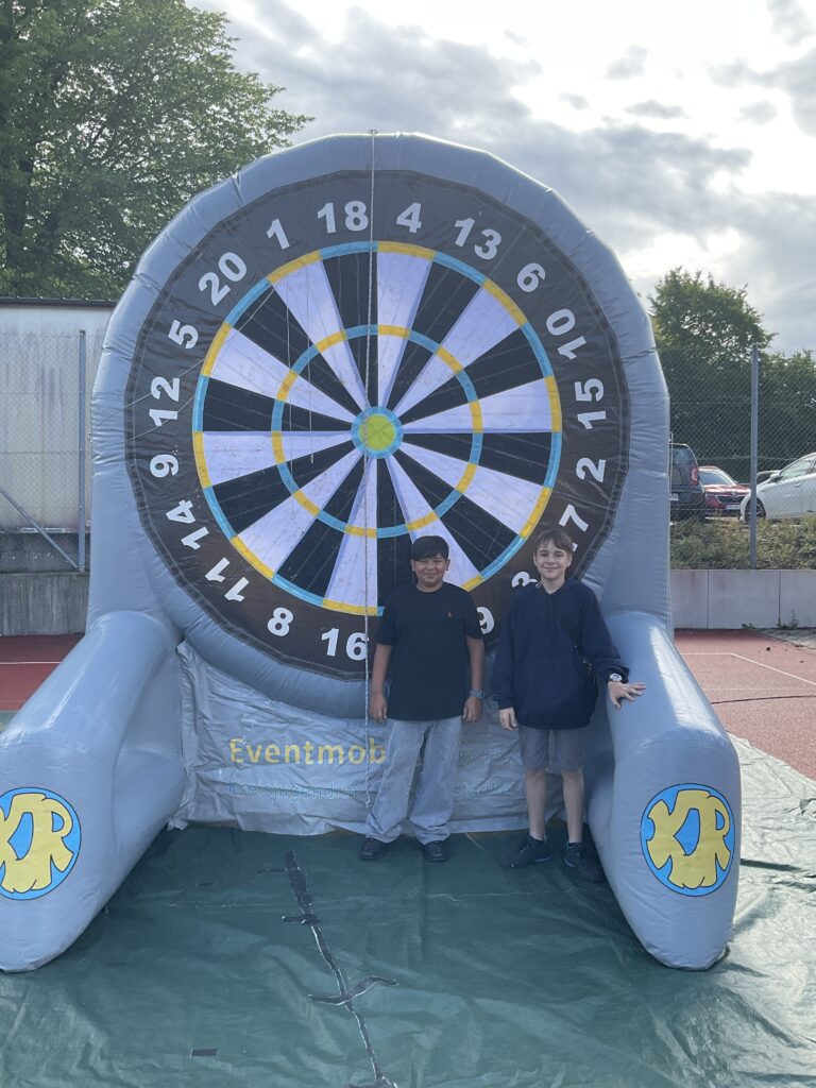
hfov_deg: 48.2
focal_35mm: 29
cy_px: 544
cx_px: 408
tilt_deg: -1.9
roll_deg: -0.3
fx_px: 911
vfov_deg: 61.7
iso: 16
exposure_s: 1/446
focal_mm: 3
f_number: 1.8
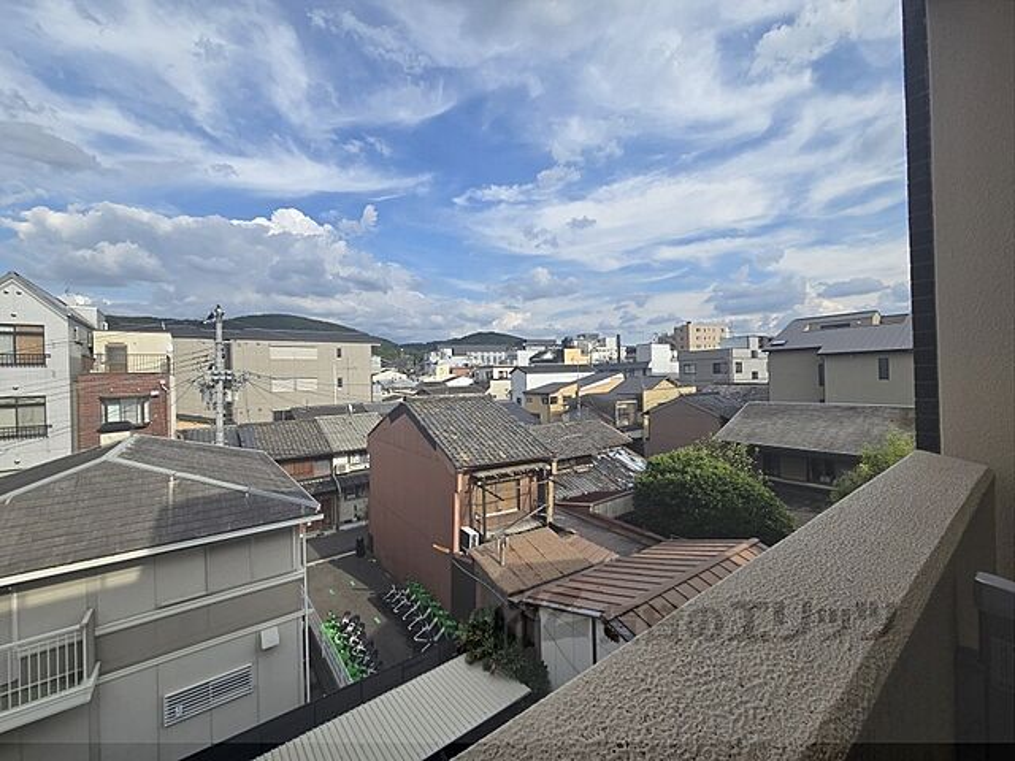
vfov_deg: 89.9
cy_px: 380
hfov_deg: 106.2
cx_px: 508
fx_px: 381
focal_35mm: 13
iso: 50
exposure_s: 1/1765
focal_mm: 2.2
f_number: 2.2
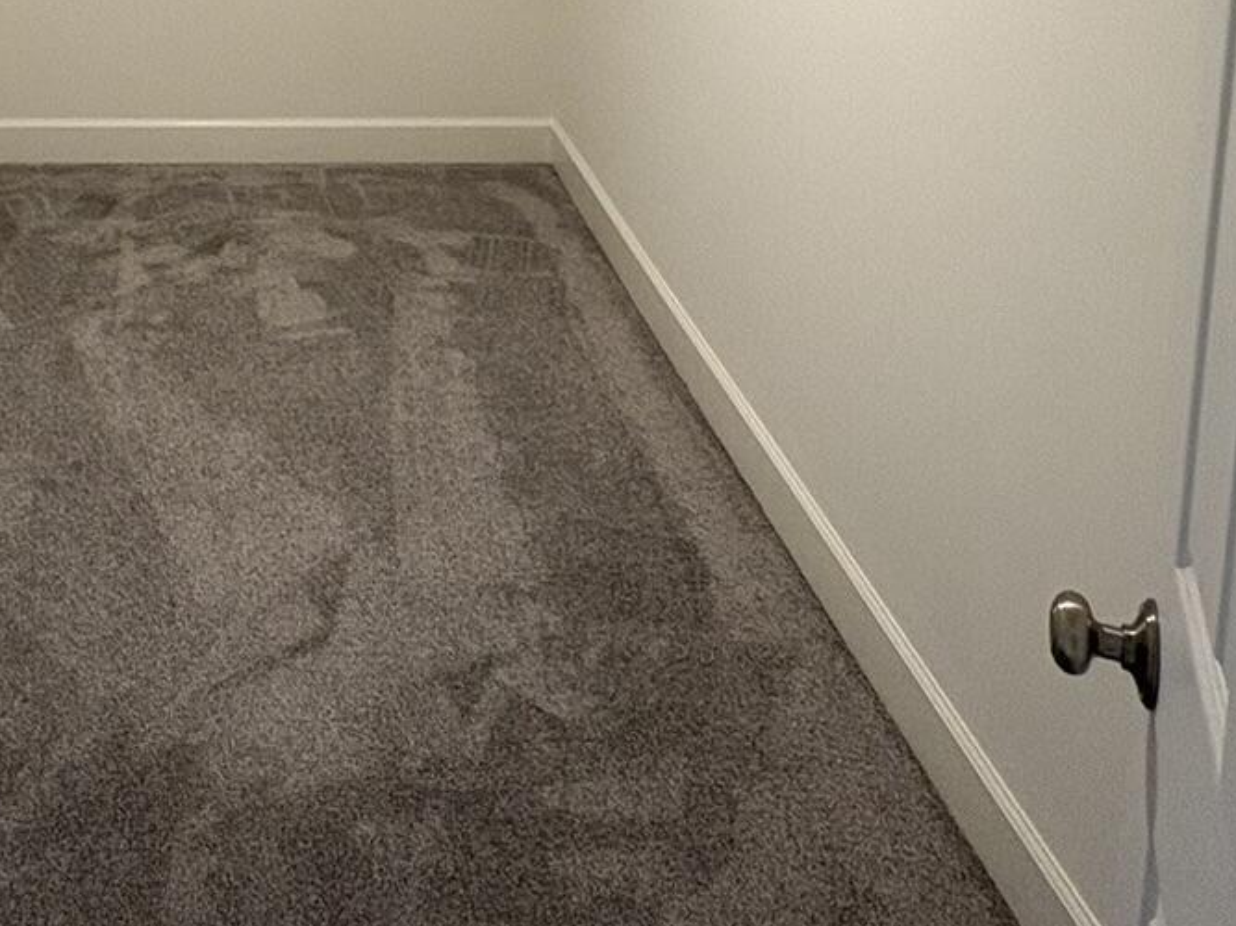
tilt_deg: -8.2
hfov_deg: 41.2
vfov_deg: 29.0
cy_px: -187
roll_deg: +0.0
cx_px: 178
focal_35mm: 43
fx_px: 1535
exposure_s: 1/83
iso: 200
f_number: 2.2
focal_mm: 2.22
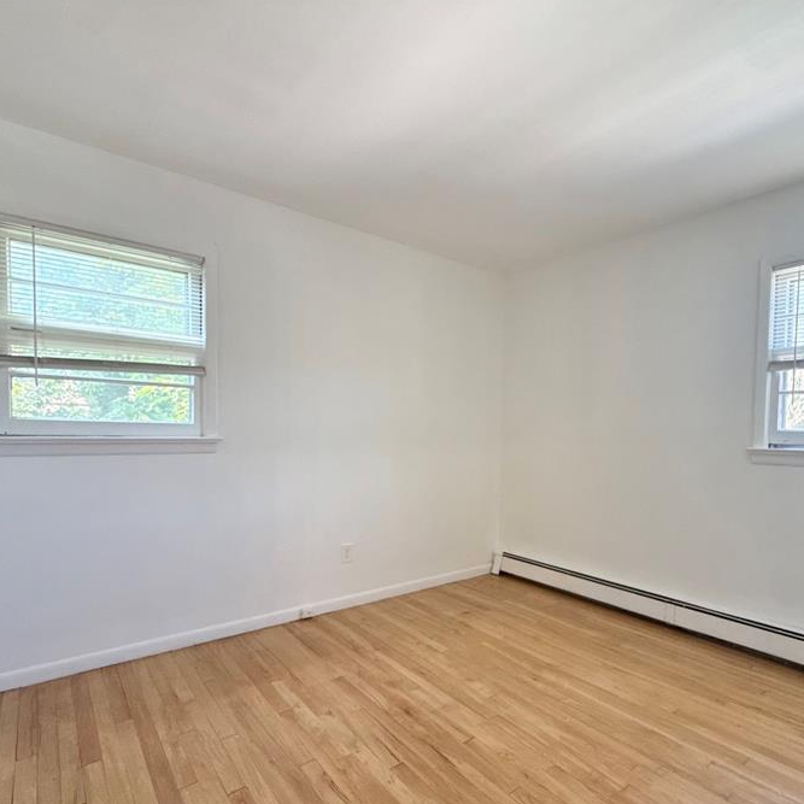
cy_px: 454
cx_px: 476
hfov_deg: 76.9
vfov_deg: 77.3
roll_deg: -0.7
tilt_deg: -2.1
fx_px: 499
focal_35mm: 19
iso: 320
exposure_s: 1/89
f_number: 2.2
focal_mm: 2.22
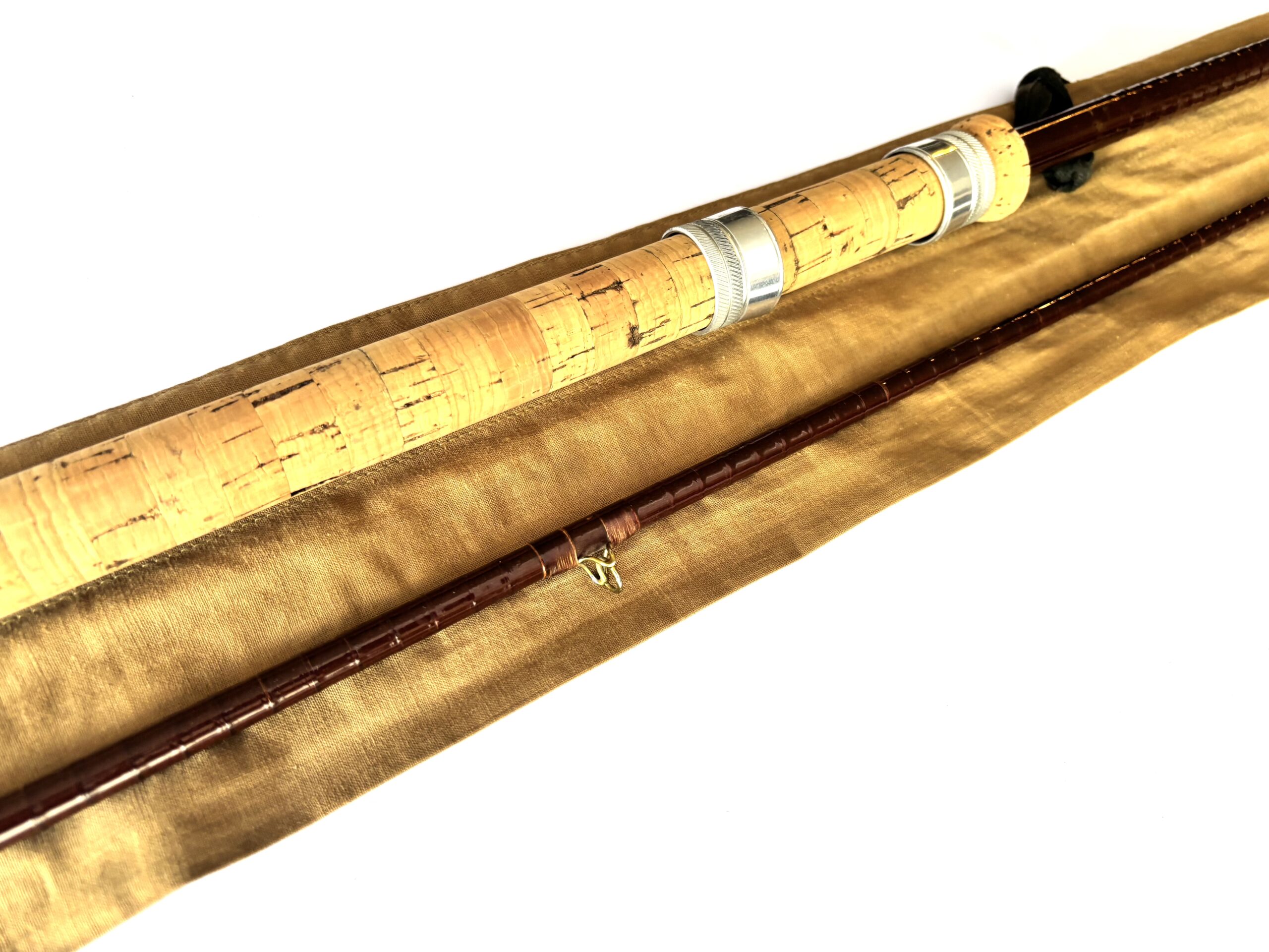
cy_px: 476
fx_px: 953
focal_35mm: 26
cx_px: 634
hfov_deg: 67.3
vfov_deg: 53.1
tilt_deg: -61.1
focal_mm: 5.96
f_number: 1.6
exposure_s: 1/100
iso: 100
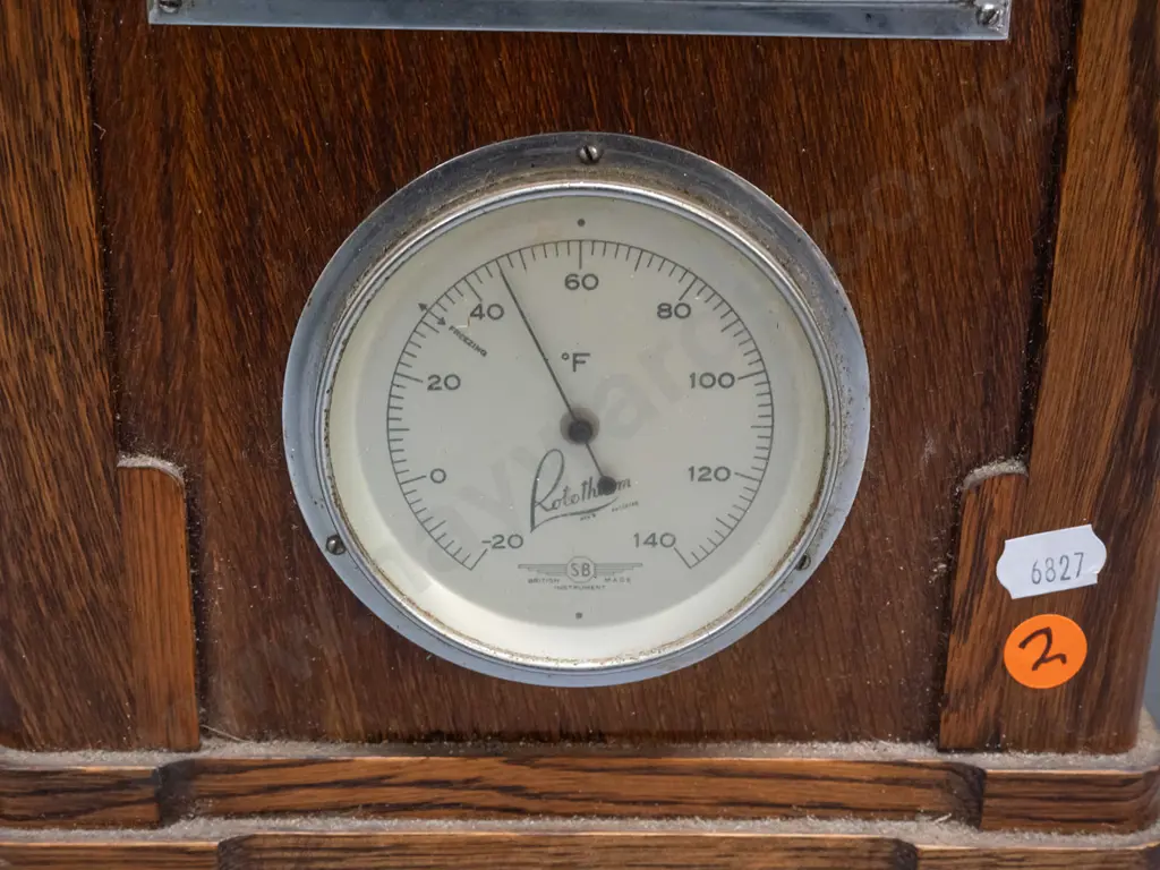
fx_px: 1676
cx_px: 580
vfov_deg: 29.1
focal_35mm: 50
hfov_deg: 38.2
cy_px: 435
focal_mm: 25
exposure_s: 1/80
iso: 3200
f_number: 5.6
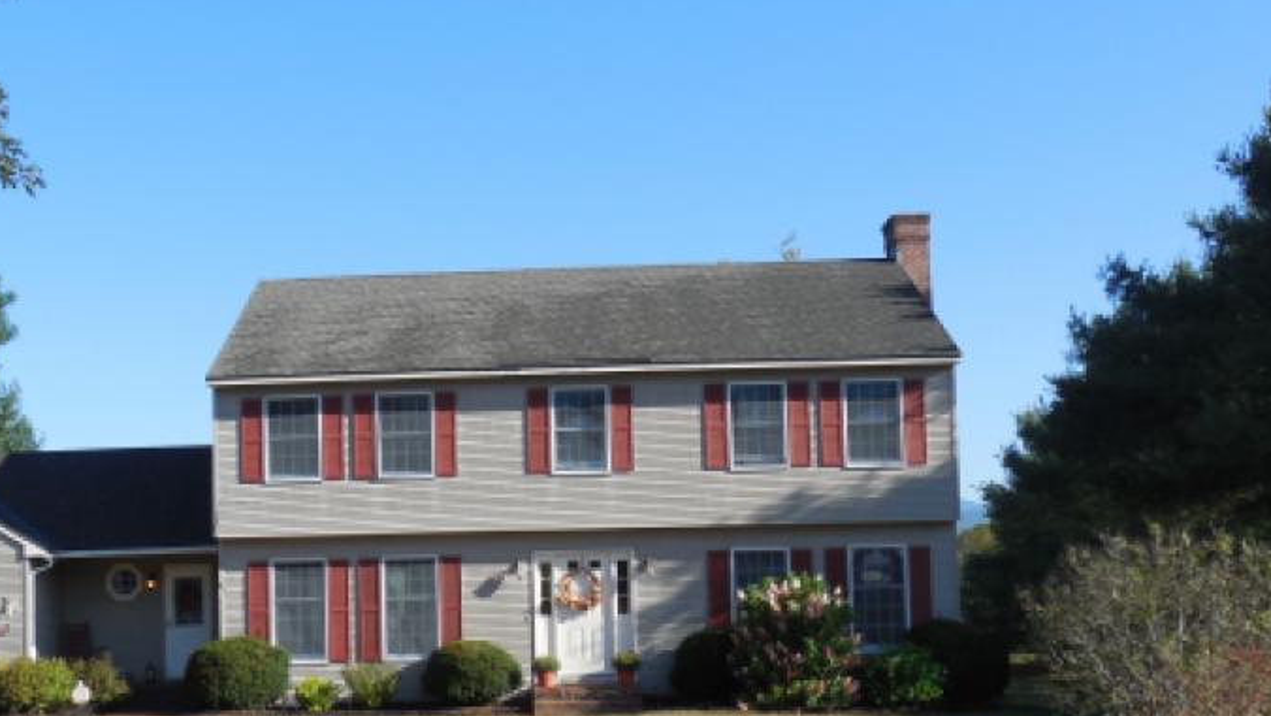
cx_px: 461
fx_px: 1449
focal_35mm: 43
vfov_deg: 27.5
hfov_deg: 46.8
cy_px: 491
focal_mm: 4.6
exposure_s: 1/800
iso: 125
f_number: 3.5
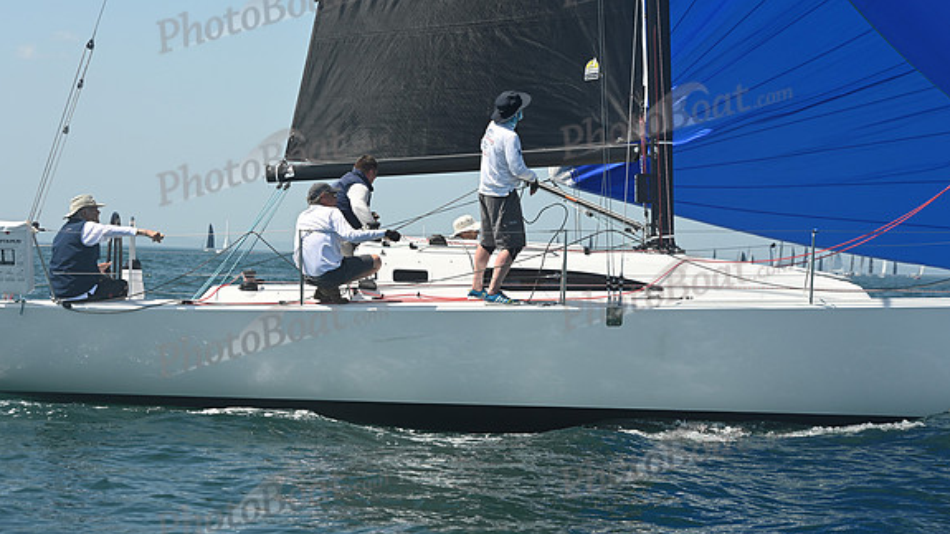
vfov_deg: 10.9
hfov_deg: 19.3
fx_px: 2795
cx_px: 476
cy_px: 226
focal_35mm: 111
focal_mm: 105
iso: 320
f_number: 8
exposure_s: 1/1000
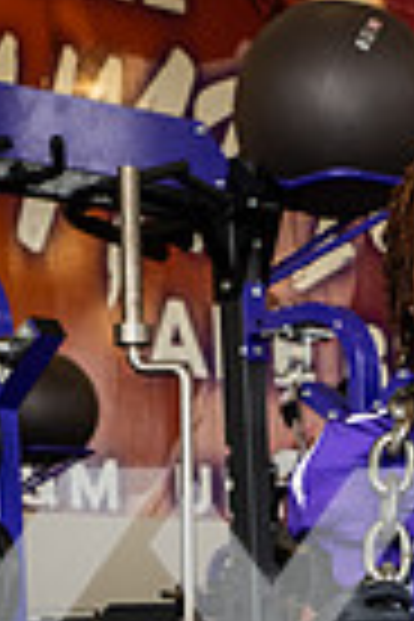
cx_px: 387
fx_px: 2587
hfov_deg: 9.1
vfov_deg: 13.0
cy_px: 927
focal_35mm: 150
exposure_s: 1/250
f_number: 7.1
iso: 800
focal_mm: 46
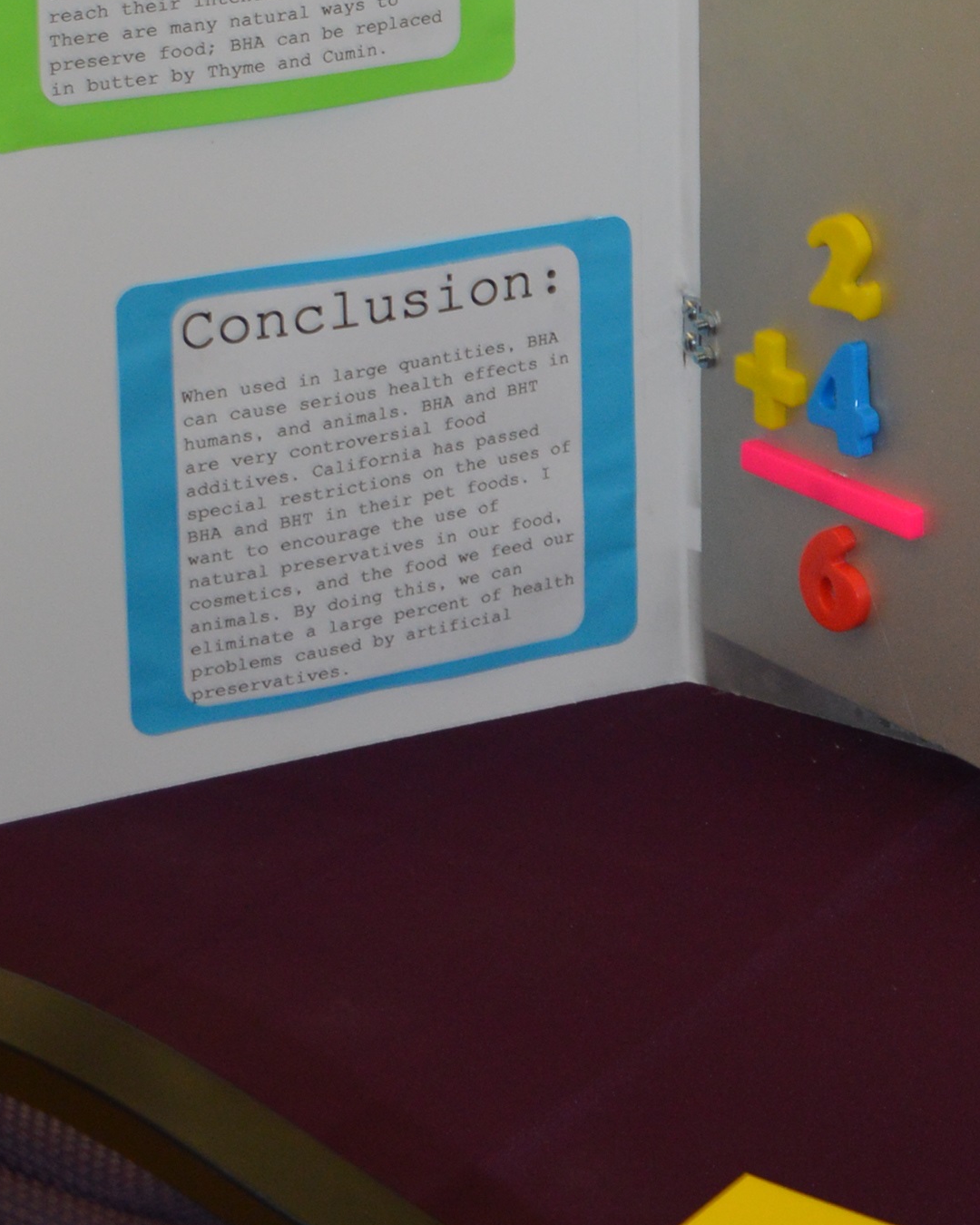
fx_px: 3408
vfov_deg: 18.5
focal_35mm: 94
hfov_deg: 15.8
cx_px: 1152
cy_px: -504
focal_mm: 20
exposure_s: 1/60
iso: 450
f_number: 3.8
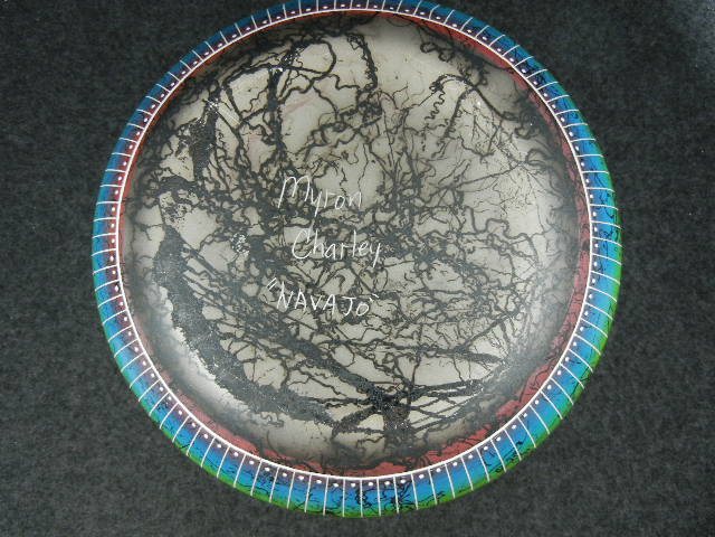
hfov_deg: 54.0
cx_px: 358
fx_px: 702
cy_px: 268
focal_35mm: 34
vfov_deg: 41.8
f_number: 3.6
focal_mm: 6.2
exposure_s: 1/18.3
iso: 400
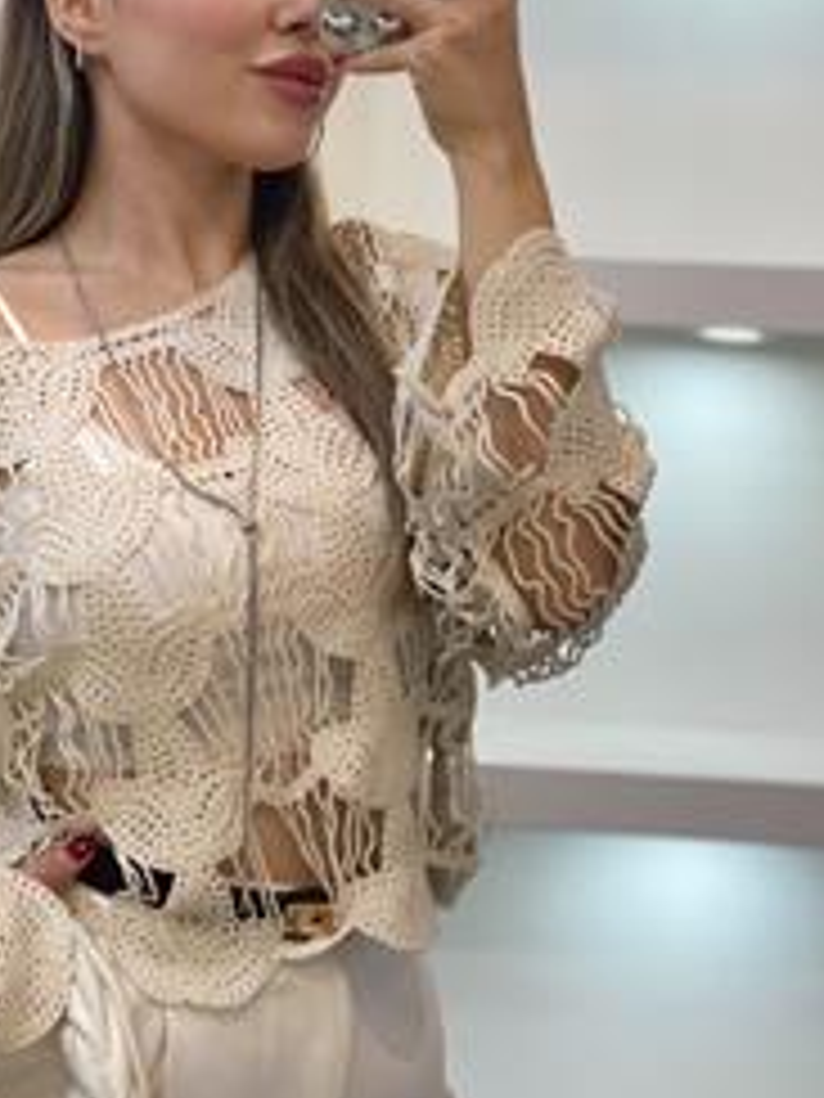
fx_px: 2793
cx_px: 167
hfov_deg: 16.7
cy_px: 479
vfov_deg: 22.2
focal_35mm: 88
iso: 80
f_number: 2
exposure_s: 1/100
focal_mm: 6
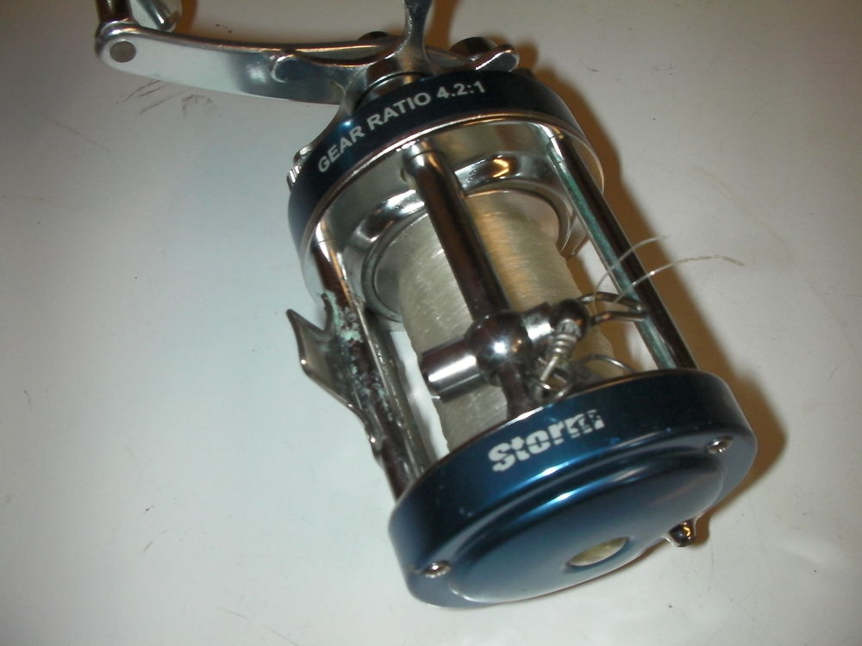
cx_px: 431
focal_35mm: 38
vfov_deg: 37.7
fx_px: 946
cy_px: 323
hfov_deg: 49.0
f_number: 5.6
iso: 200
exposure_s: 1/30
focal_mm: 6.3
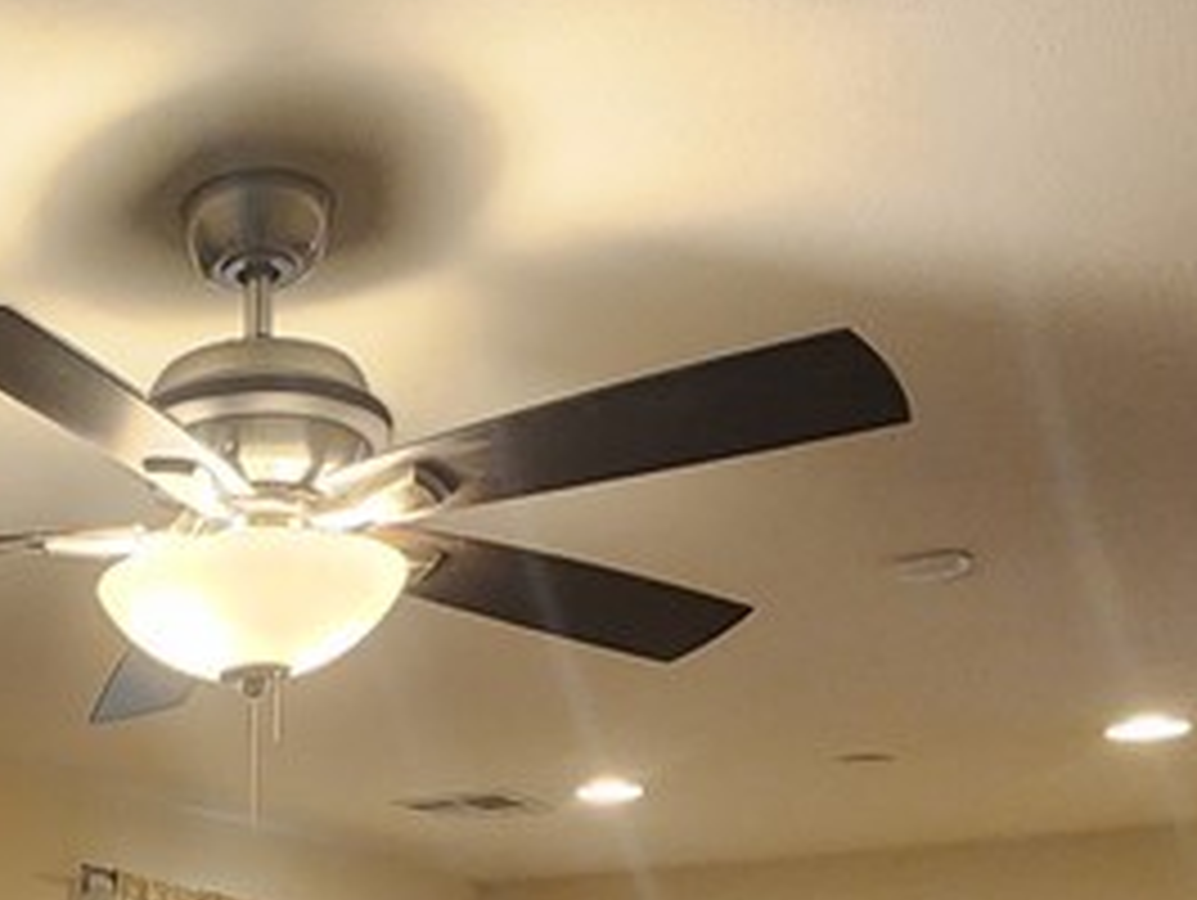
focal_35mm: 50
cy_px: 1269
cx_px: 58
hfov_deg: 35.3
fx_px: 1731
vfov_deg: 24.2
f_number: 2.2
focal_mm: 2.2
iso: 400
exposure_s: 1/60
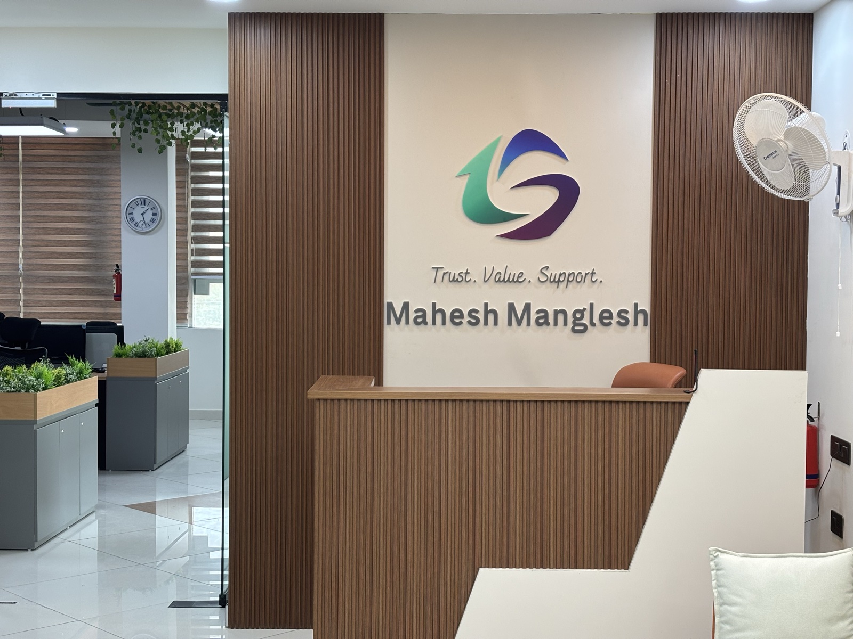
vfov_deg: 28.0
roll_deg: -0.6
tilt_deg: -3.1
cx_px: 426
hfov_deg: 36.8
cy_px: 320
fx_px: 1281
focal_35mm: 52
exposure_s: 1/50
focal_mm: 5.96
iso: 50
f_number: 1.6
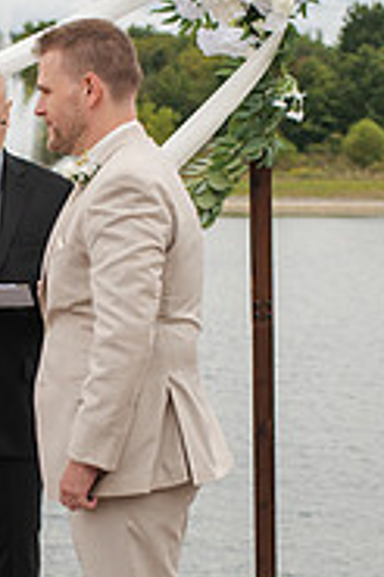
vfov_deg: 13.6
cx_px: -14
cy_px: 399
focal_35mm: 151
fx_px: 2420
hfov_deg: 9.0
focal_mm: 35
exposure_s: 1/800
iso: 100
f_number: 3.5
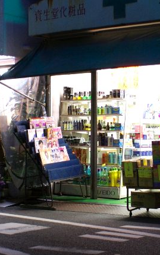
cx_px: 113
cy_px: 102
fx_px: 446
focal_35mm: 64
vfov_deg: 31.9
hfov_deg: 20.2
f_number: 3.5
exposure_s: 1/8
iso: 400
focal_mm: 18
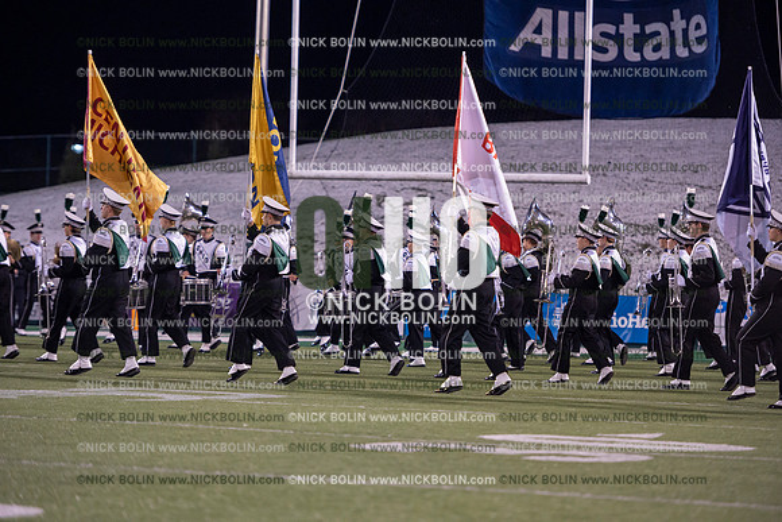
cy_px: 261
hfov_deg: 13.2
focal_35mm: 155
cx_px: 391
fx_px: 3368
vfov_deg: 8.9
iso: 2500
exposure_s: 1/1250
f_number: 2.8
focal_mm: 155
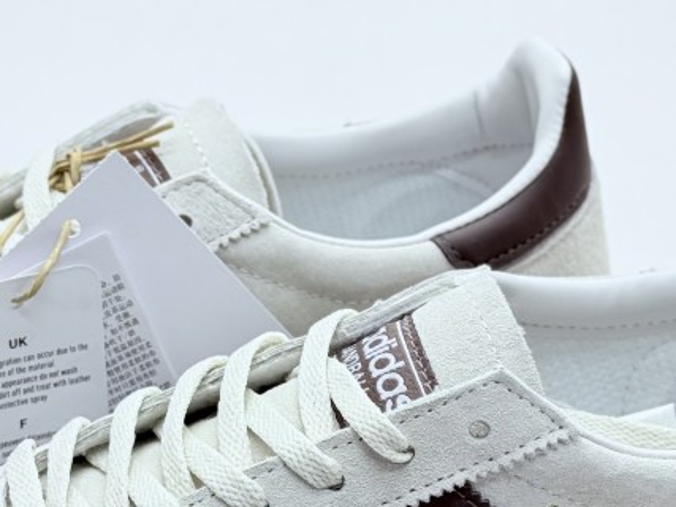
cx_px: 338
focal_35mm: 48
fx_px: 937
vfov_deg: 30.3
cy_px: 254
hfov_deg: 39.7
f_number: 1.78
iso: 64
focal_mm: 6.76
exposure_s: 1/681
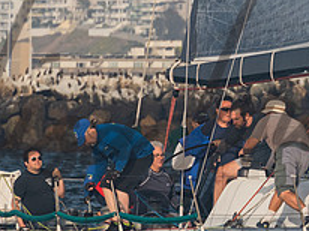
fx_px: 7632
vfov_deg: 1.7
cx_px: 384
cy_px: 13
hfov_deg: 2.3
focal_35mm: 856
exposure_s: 1/800
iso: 400
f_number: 8
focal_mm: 200
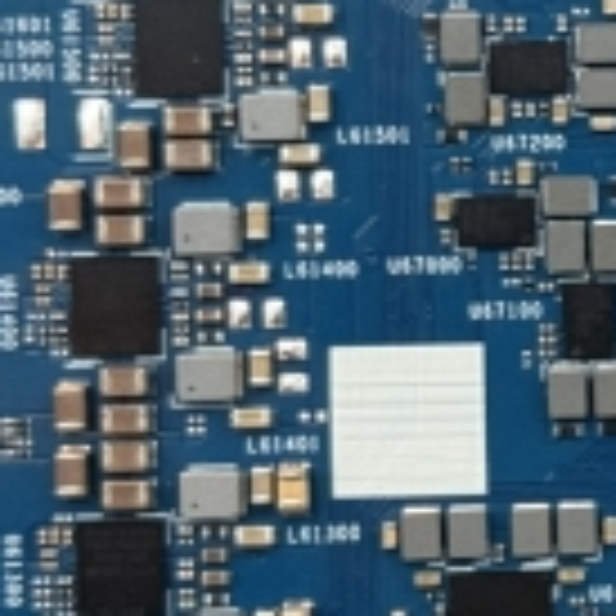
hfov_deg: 8.1
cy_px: 245
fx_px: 4168
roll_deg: +2.9
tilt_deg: -7.3
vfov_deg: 8.5
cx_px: 1156
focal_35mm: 207
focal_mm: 6.76
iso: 200
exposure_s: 1/50
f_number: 1.78
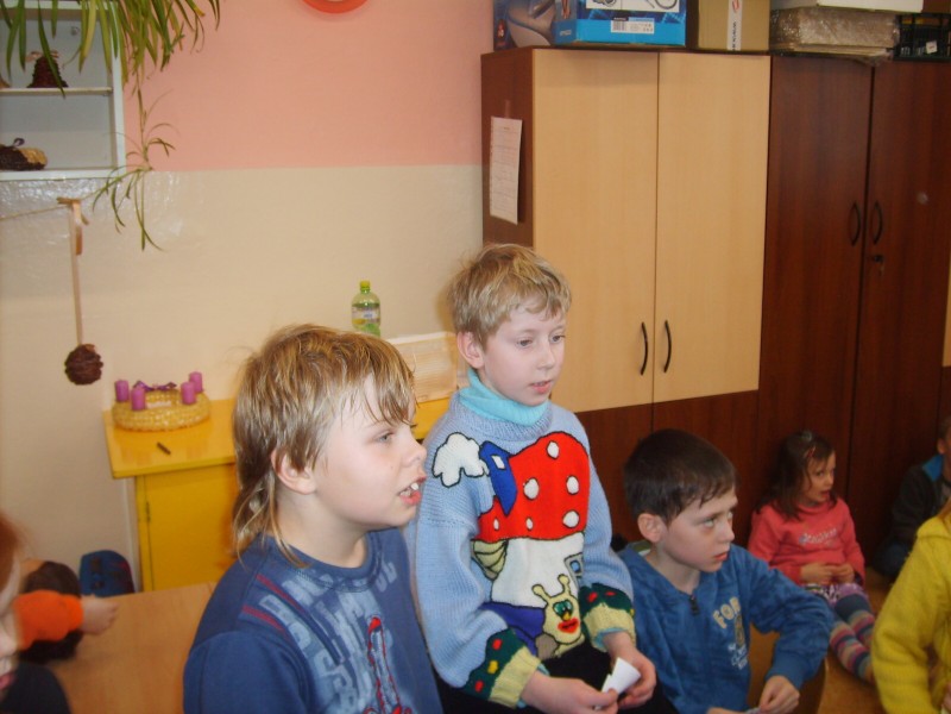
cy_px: 357
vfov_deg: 40.7
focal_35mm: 35
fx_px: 962
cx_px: 476
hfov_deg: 52.6
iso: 100
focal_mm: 5.8
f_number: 2.8
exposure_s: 1/45
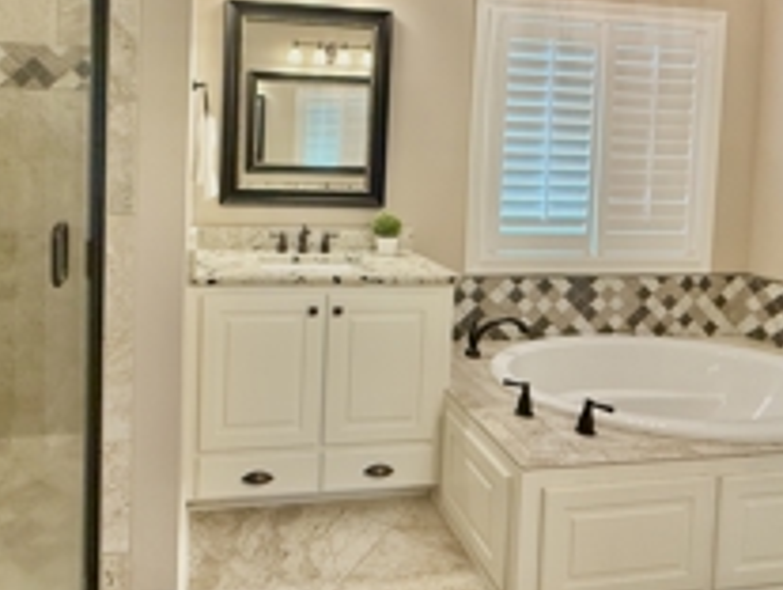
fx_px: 612
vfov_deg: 50.1
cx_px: 303
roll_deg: -2.0
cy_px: 174
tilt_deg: -2.3
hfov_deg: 64.5
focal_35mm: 27
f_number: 2.2
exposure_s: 1/120
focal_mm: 2.22
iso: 200
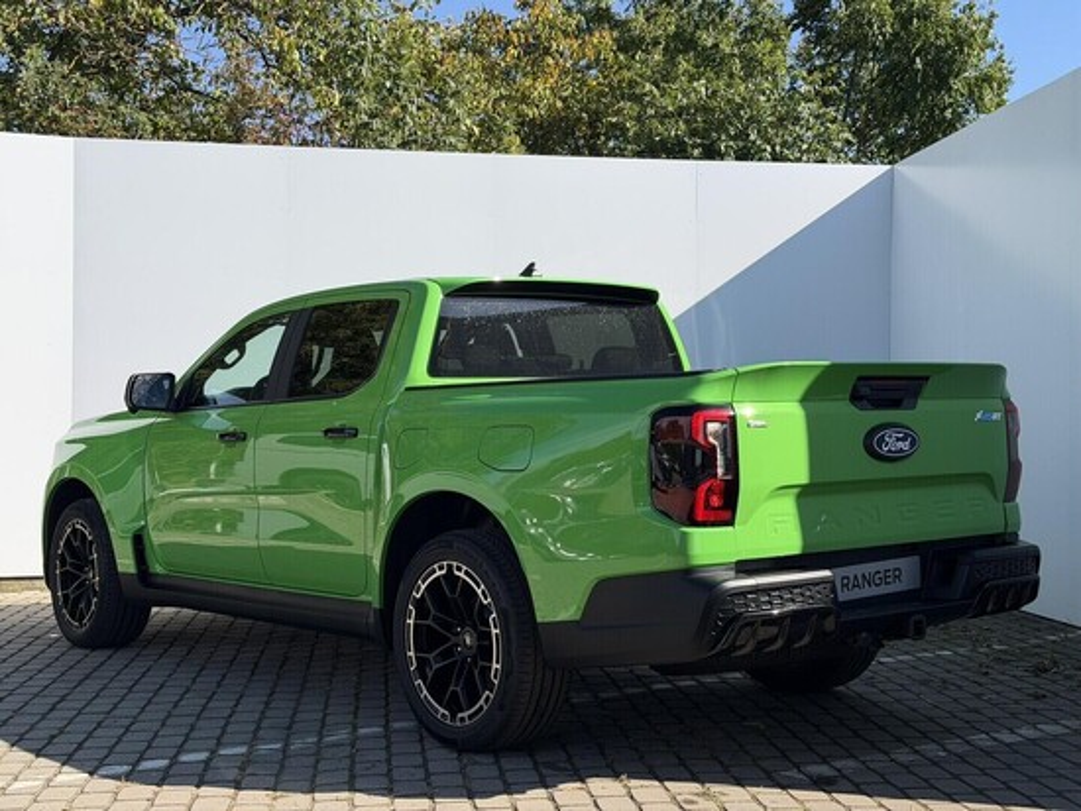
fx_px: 1500
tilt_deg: +0.8
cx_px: 540
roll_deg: -0.5
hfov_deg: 39.6
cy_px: 406
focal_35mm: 48
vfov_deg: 30.3
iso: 64
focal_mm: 6.76
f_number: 1.78
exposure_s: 1/3226
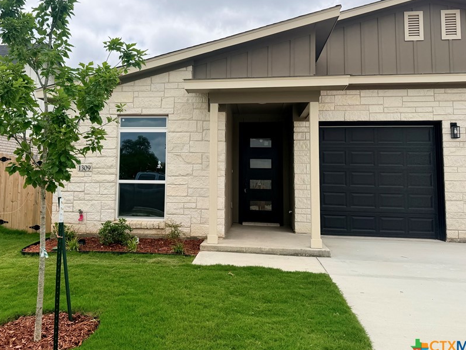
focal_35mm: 31
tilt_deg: +5.5
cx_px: 196
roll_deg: -0.7
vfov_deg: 45.2
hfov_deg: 58.0
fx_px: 417
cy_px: 142
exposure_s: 1/6711
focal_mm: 6.76
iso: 80
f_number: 1.78
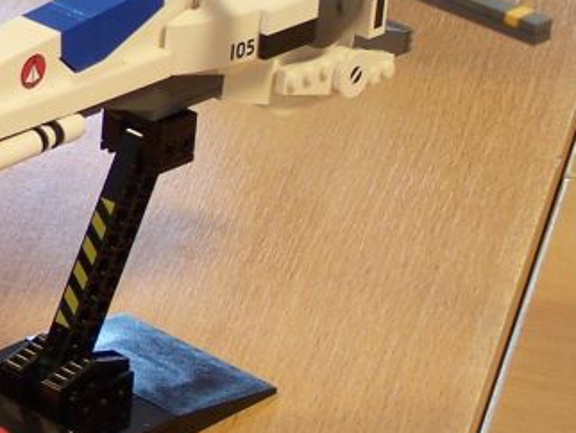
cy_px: 21
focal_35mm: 213
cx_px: -318
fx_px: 3547
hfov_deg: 9.0
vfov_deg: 7.0
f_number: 3.2
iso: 80
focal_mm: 11.1
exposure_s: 1/6
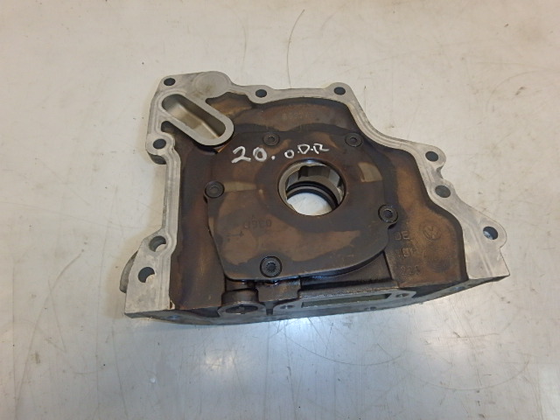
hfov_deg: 79.0
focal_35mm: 21
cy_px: 210
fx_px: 340
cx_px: 280
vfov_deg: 63.4
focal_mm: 3.7
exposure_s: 1/30
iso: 250
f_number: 6
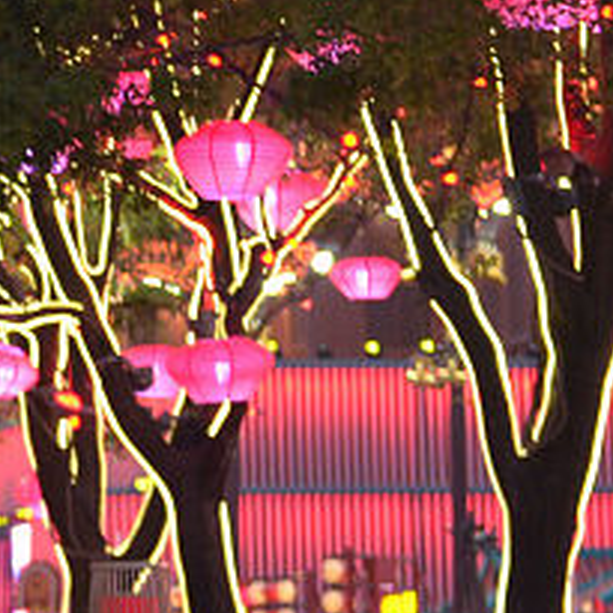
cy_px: 199
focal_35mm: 348
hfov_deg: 4.8
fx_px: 6972
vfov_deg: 5.0
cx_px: -1056
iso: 1250
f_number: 2.8
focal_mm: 70
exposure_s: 1/125
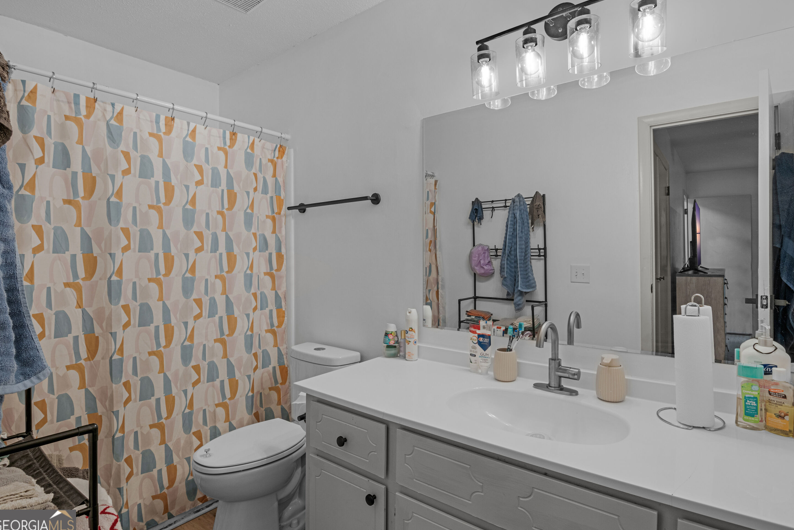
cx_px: 414
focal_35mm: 18
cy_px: 256
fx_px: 387
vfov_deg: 68.8
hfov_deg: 91.5
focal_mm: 11
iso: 250
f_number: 8
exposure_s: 1/5
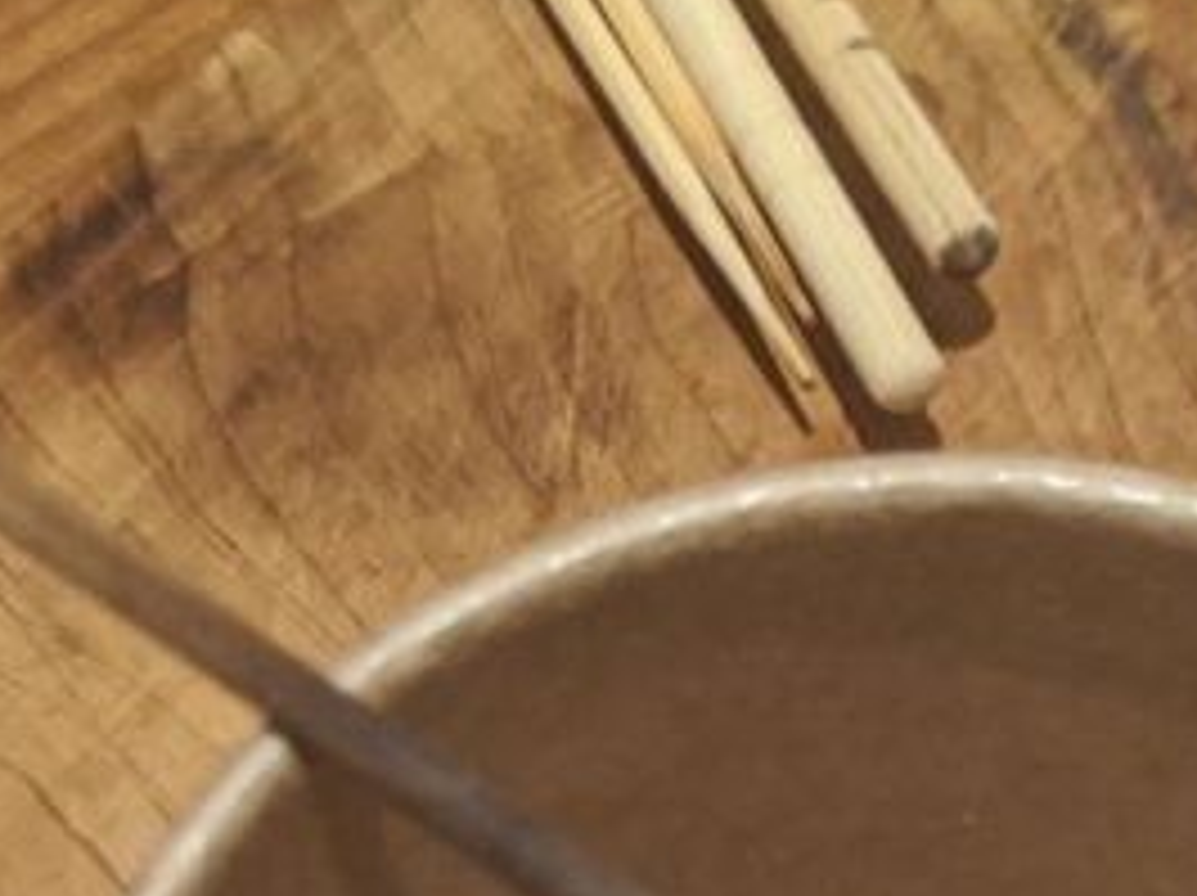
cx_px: 963
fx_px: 3593
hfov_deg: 18.7
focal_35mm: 104
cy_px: 1562
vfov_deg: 13.0
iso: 338
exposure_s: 1/30
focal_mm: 4.44
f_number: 1.8
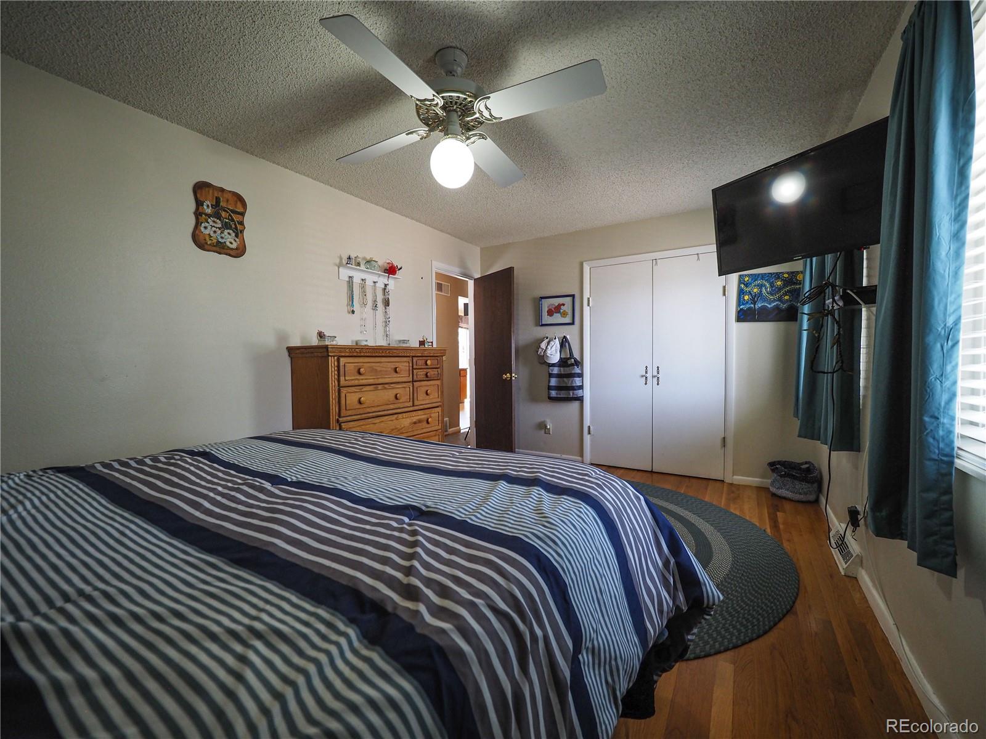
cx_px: 493
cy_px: 370
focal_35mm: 14
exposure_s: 1/60
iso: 500
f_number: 2.8
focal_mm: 7
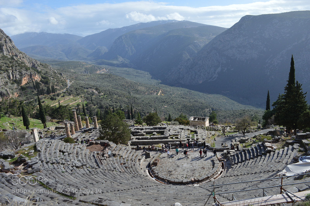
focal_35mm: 27
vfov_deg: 47.9
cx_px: 155
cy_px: 103
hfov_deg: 67.4
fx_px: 232
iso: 200
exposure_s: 1/800
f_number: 5.6
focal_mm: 18
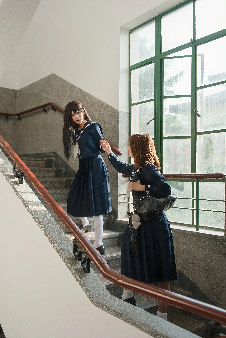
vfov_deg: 54.4
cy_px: 169
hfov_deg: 37.9
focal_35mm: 35
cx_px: 113
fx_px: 330
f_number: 5
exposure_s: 1/125
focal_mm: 35
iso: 125
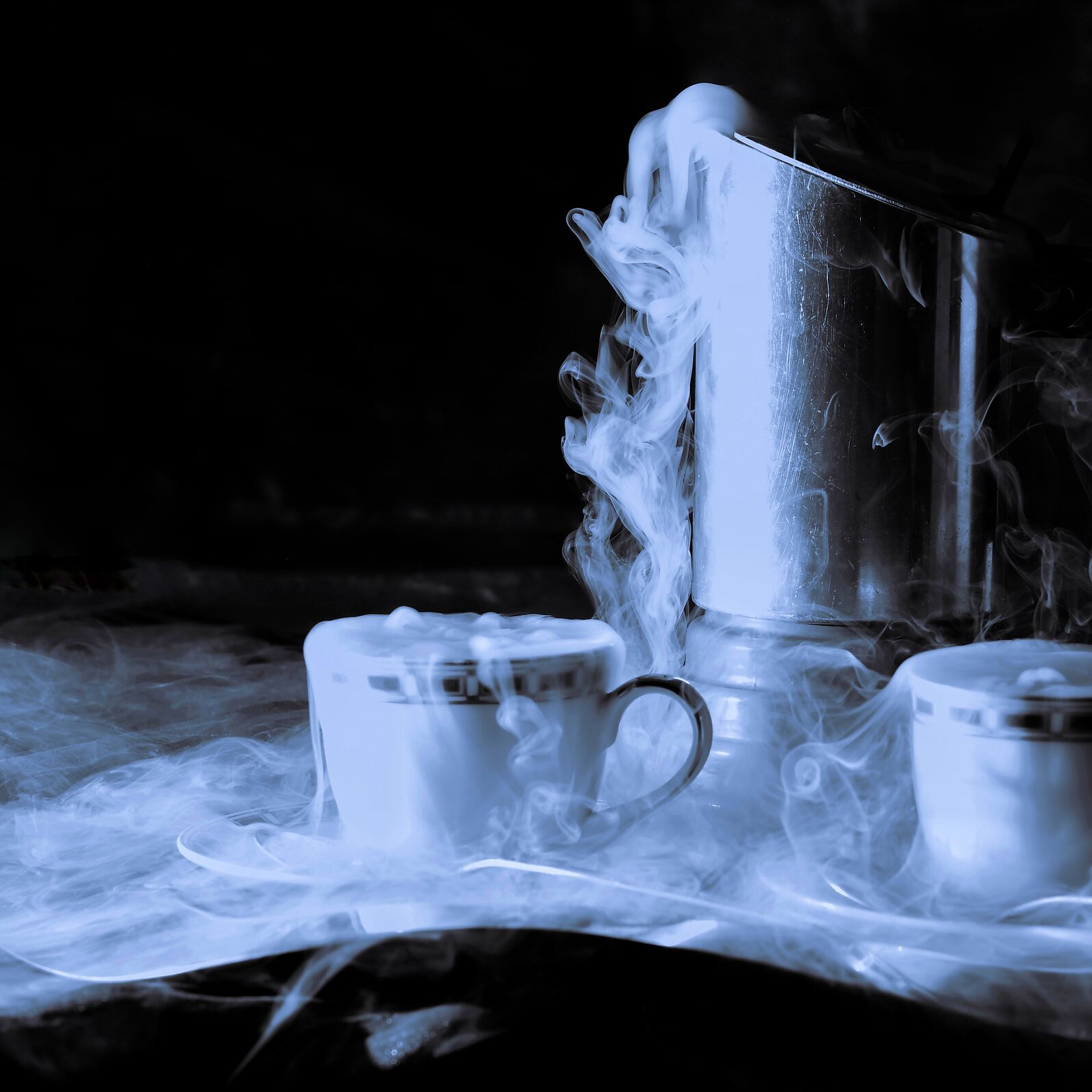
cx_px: 713
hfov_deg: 10.1
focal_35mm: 173
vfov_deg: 10.1
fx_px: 6174
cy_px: 547
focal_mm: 90
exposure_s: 1/250
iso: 100
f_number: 11
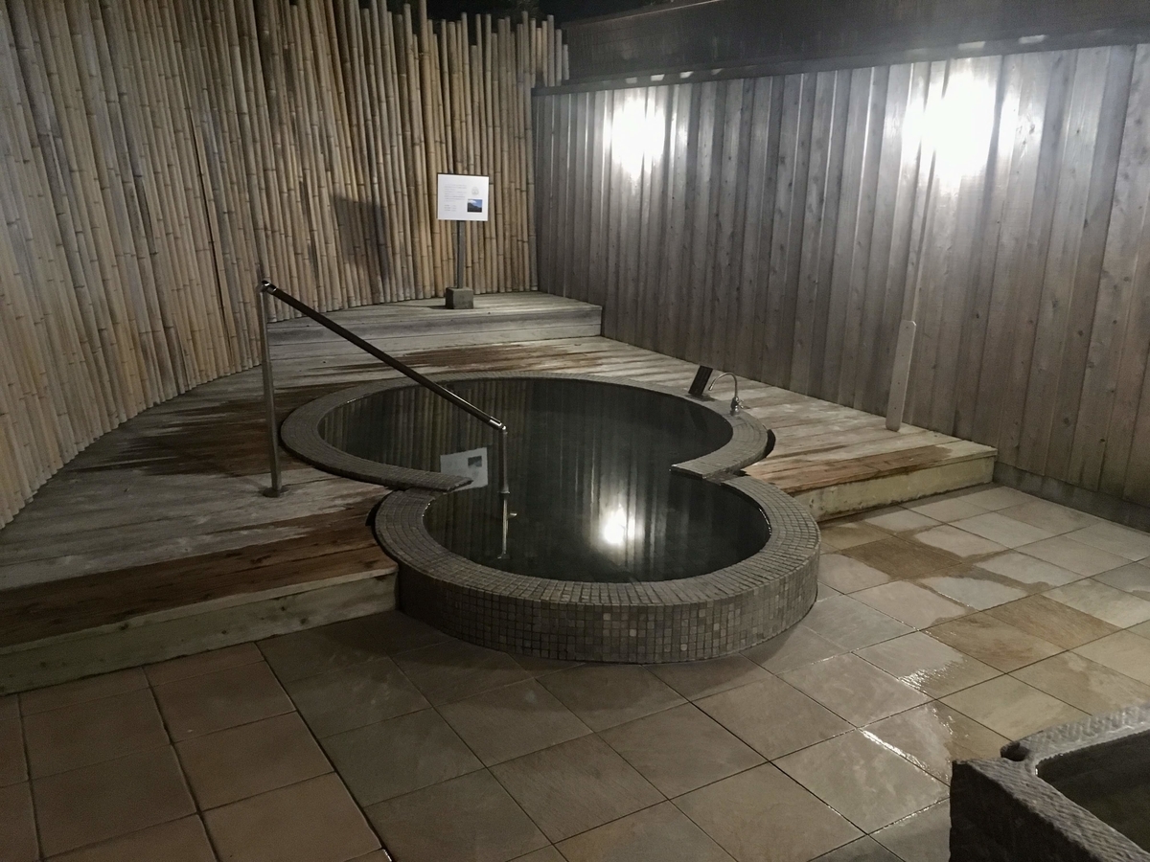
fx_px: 963
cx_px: 575
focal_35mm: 29
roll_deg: -1.2
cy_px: 431
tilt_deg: -16.1
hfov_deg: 61.7
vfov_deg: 48.2
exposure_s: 1/15
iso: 400
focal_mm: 4.15
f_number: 2.2
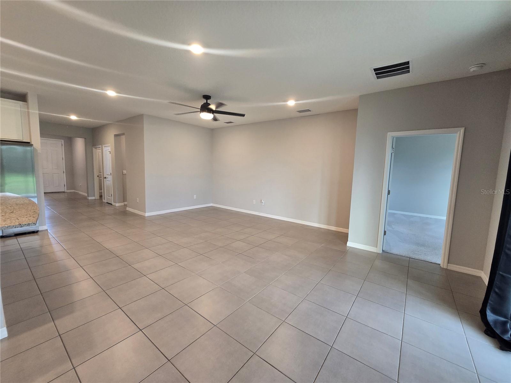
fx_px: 192
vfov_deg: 89.9
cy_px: 192
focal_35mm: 13
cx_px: 256
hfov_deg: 106.2
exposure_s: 1/60
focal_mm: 2.2
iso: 250
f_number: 2.2
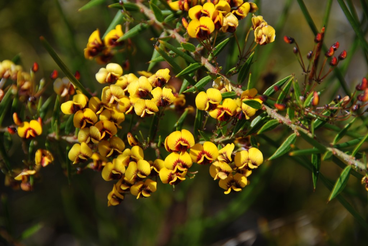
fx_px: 3070
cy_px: 123
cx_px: 184
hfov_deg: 6.9
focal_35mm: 300
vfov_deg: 4.6
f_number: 8
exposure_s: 1/250
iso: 100
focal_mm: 200
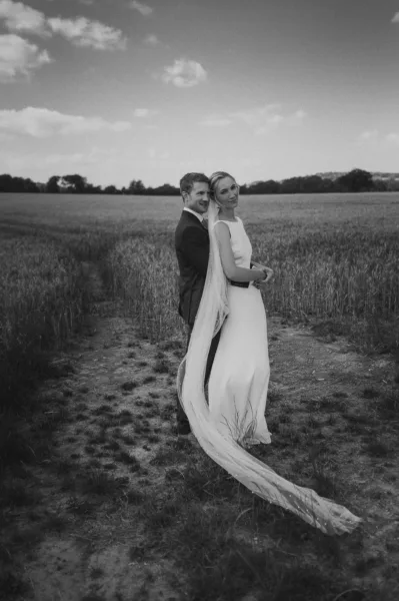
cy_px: 300
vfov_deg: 54.5
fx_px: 583
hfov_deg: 37.8
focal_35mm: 35
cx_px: 200
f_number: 2.2
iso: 100
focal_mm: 35
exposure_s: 1/4000
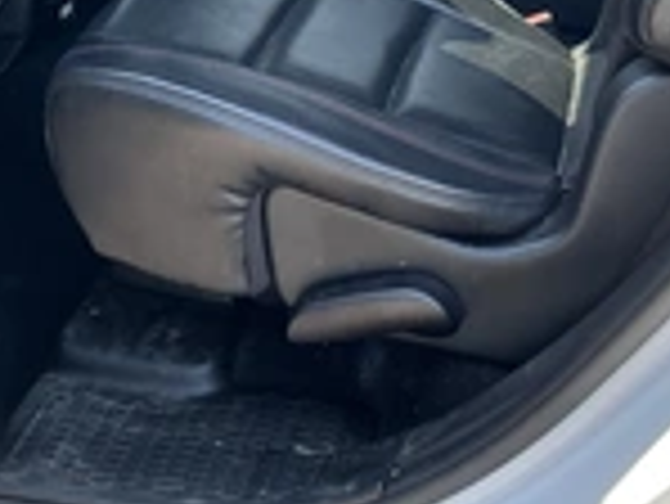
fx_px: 1453
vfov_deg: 18.6
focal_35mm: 75
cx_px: 310
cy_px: -112
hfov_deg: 26.0
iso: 25
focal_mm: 3
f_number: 1.8
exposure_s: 1/178
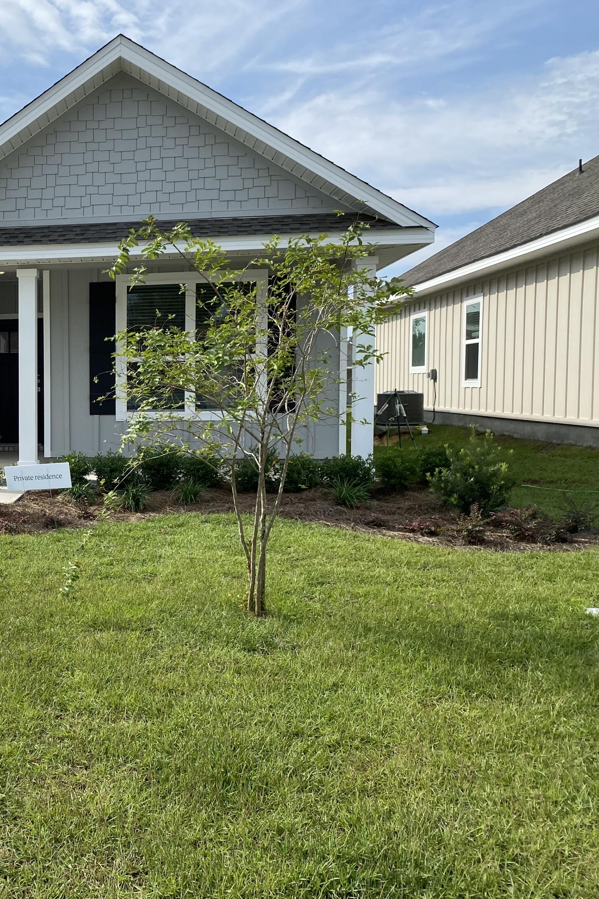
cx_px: 3
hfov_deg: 33.0
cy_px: 460
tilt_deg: -3.2
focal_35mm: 37
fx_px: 923
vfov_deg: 51.9
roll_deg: +1.1
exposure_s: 1/3125
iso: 32
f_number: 1.8
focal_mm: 4.25
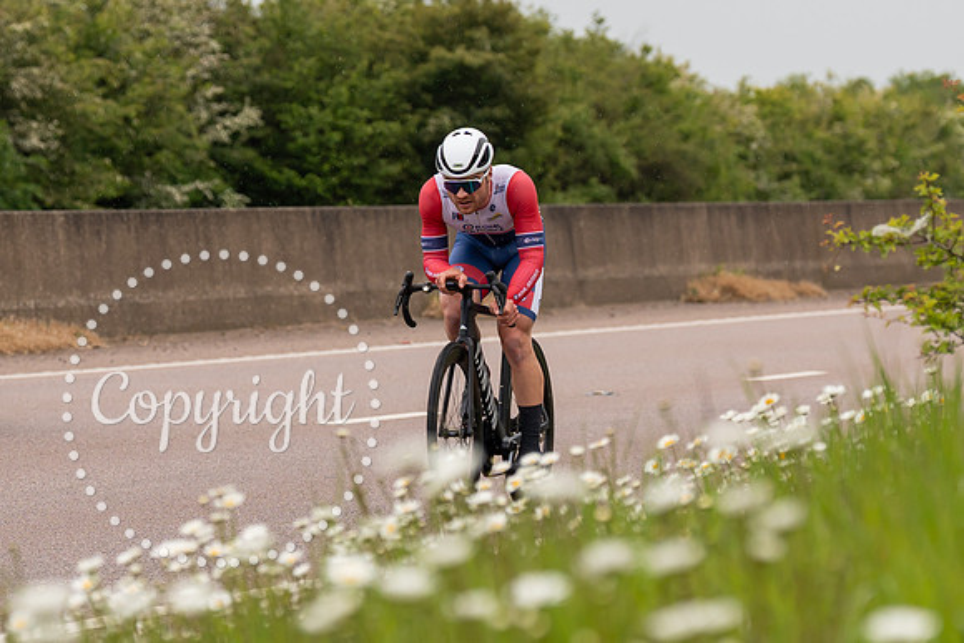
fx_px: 7009
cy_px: 303
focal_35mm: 262
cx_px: 531
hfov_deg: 7.9
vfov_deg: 5.3
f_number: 3.5
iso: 250
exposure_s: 1/1000
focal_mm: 106
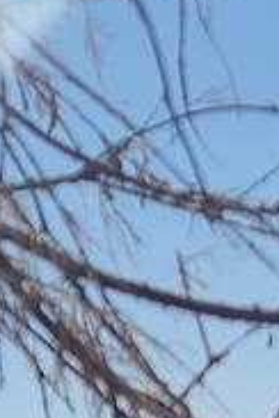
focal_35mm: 157
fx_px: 1825
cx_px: 1107
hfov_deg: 6.8
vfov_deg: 12.5
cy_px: 592
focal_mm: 5.4
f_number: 1.8
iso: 50
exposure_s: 1/3336
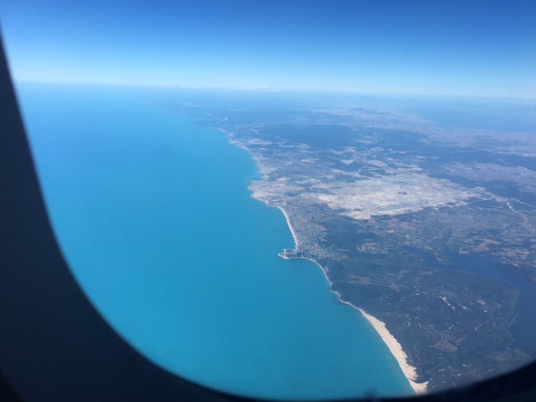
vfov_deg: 46.8
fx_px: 464
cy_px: 199
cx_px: 268
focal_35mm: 30
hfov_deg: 60.0
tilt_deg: -14.7
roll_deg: +1.6
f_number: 2.2
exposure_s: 1/2198
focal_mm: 4.15
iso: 25
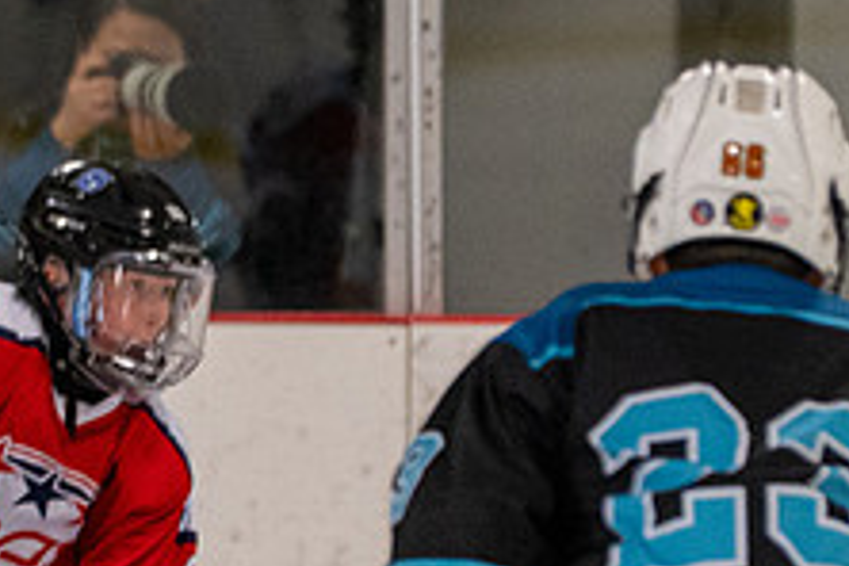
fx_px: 18299
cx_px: 156
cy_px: 529
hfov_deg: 2.7
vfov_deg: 1.8
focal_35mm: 776
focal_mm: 150
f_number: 3.2
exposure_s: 1/800
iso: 2000
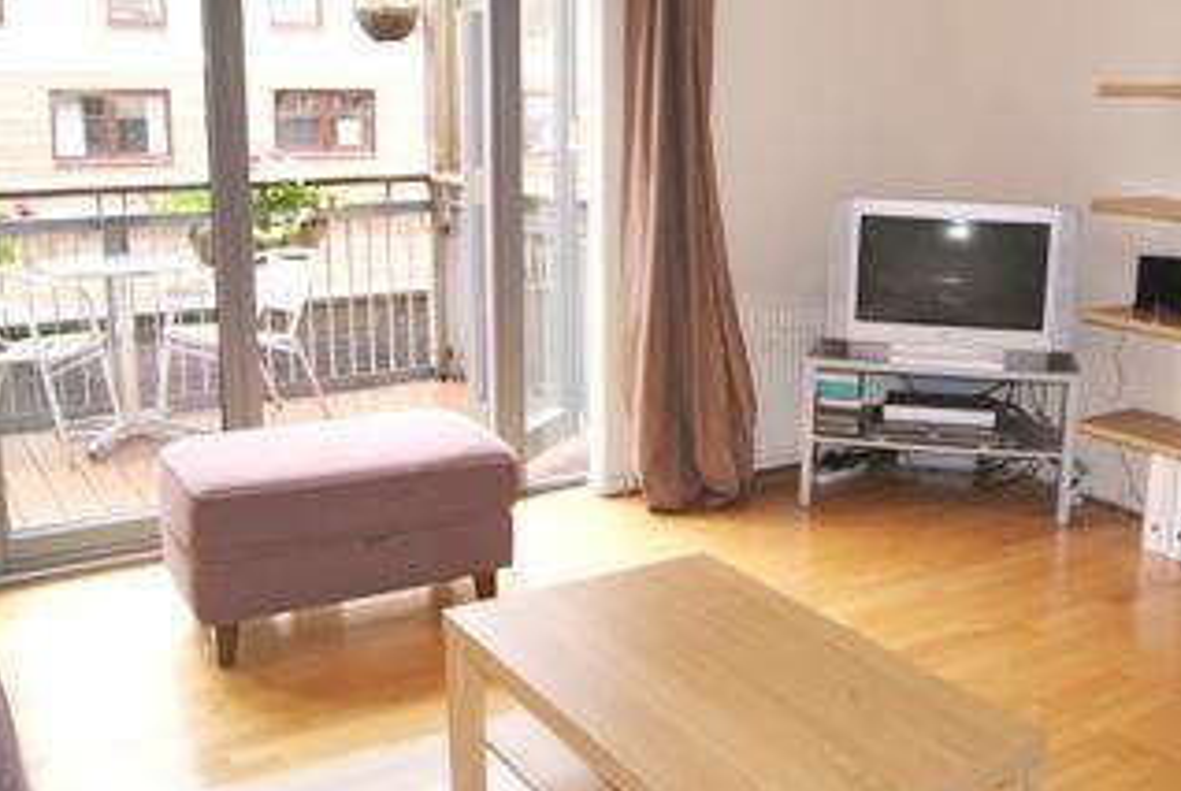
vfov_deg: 35.0
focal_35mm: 38
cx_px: 824
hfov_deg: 49.4
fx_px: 1248
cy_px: 316
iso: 800
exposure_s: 1/100
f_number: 5.6
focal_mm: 18
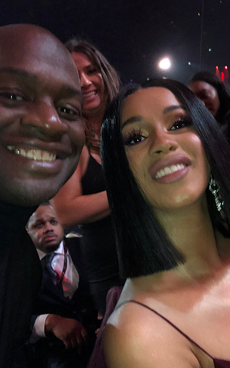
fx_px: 351
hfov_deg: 36.3
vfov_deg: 55.3
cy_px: 188
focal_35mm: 35
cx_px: 126
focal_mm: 2.87
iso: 400
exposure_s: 1/17
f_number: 2.2
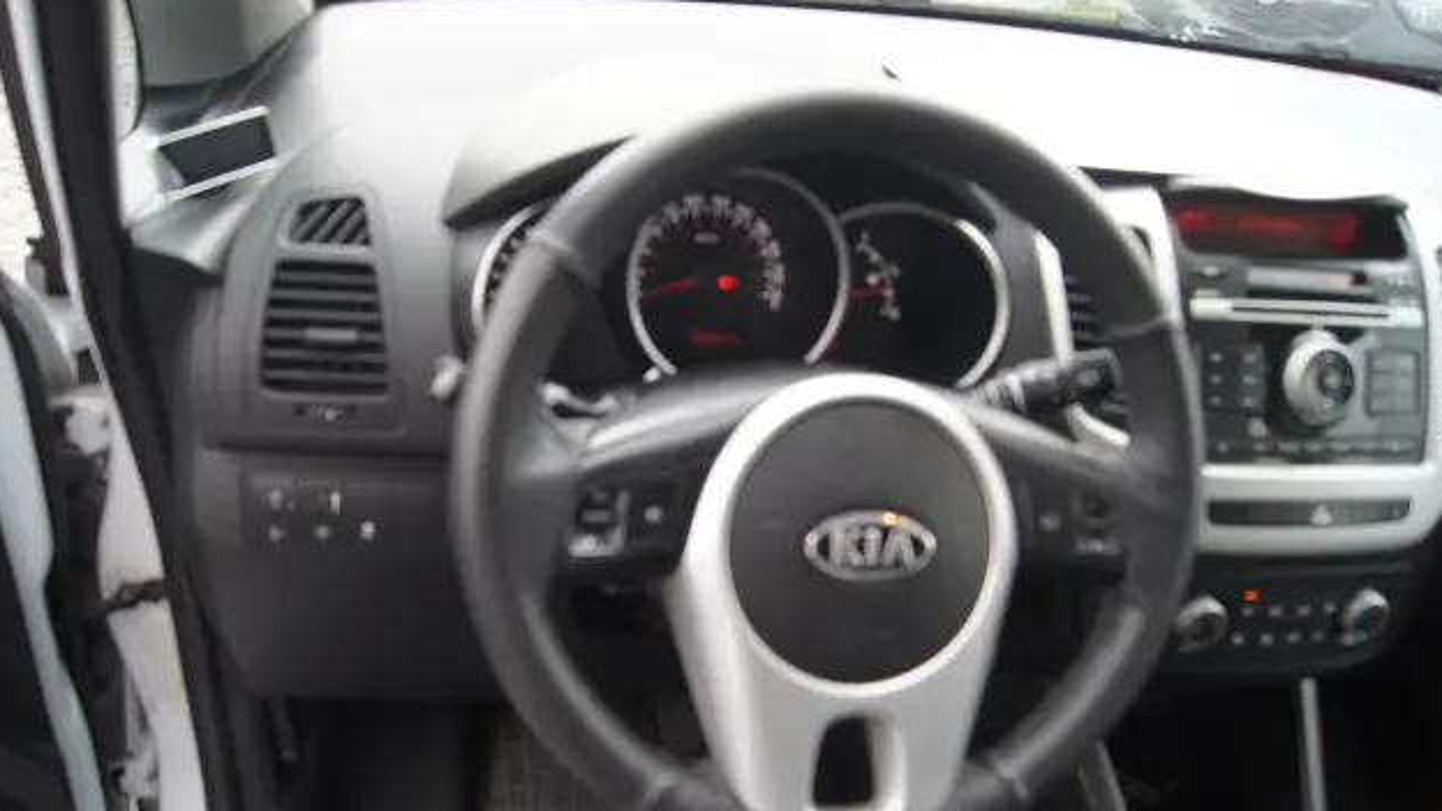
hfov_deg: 66.1
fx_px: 1109
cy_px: 471
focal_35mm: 29
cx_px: 716
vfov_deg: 40.1
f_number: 4.5
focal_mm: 18
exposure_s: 1/40
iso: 100
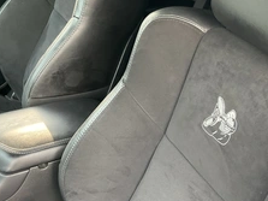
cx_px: 184
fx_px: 402
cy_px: 119
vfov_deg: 28.0
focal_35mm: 52
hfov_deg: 36.4
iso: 100
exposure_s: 1/60
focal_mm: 3
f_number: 1.8
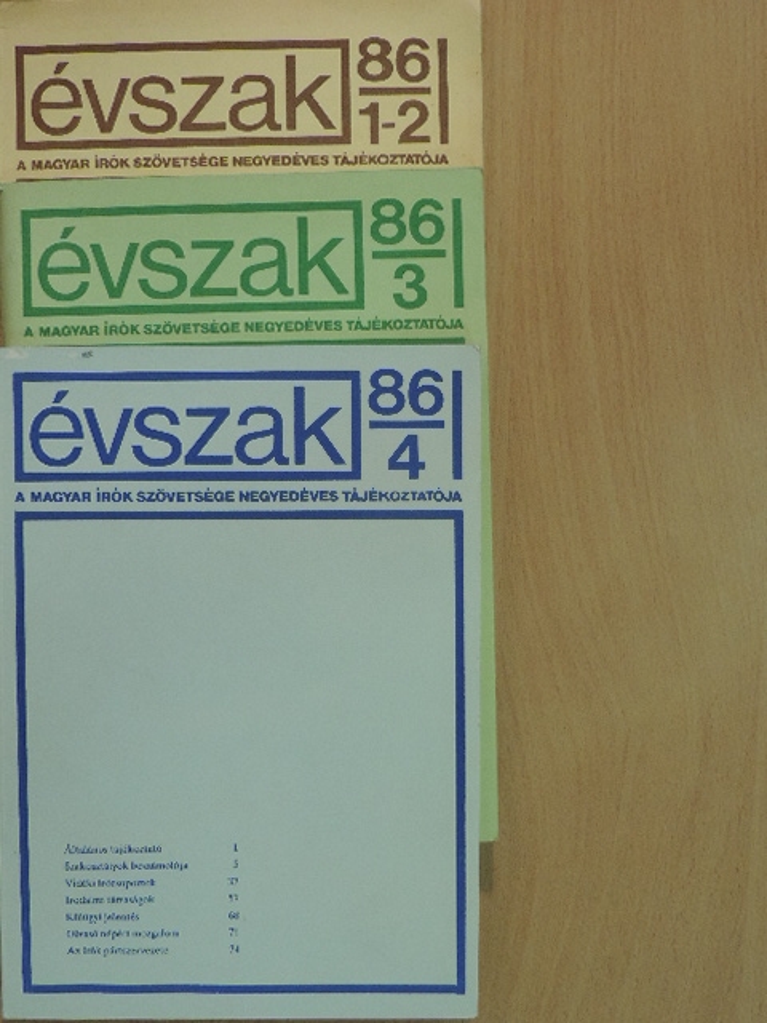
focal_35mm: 43
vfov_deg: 43.9
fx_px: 1270
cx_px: 384
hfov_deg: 33.6
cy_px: 512
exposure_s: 1/60
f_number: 3.4
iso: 400
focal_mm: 7.6
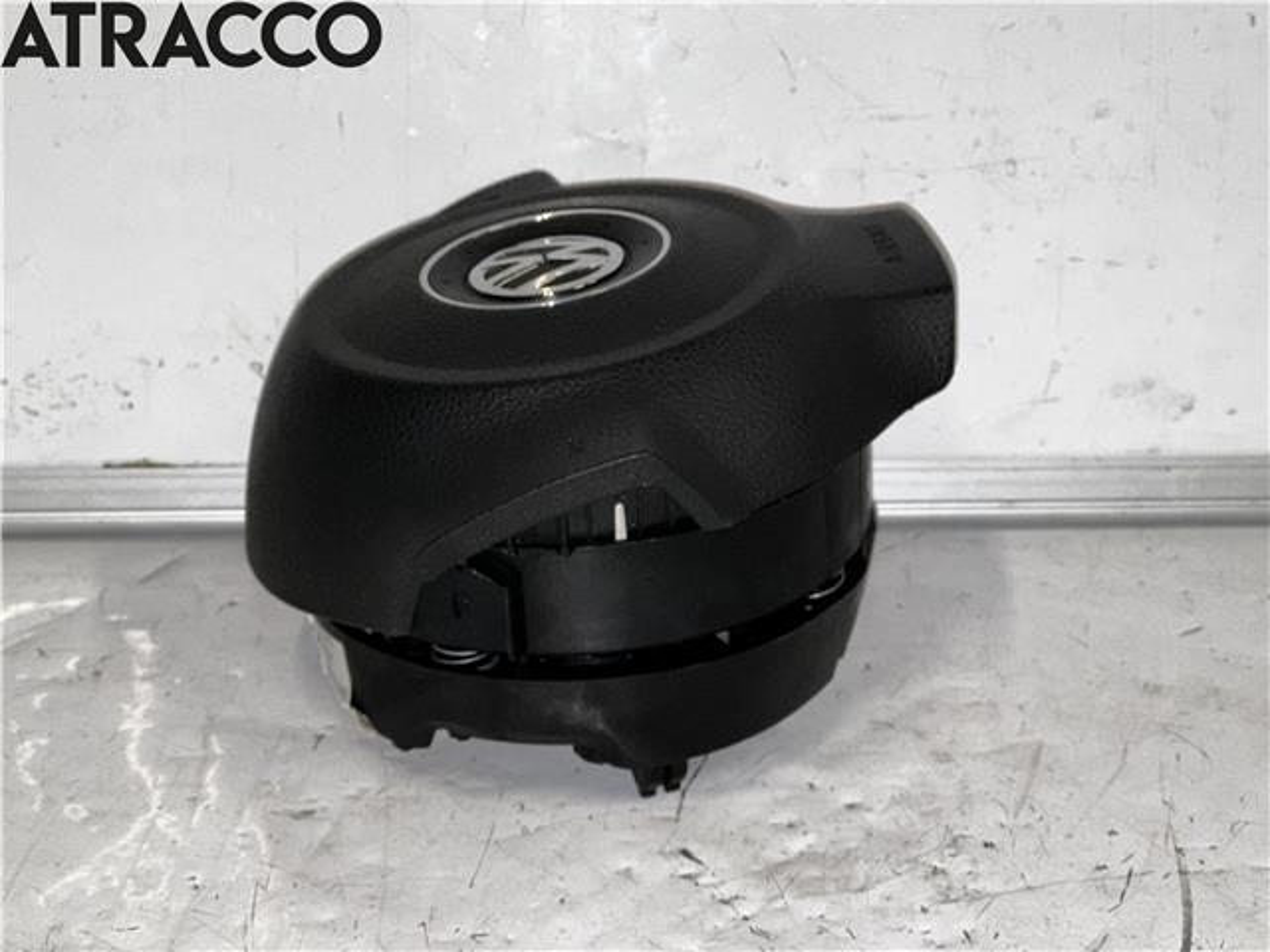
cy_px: 476
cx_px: 635
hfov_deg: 25.3
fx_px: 2825
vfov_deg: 19.1
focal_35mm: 77
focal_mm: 9
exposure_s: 1/107
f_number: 2.8
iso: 125
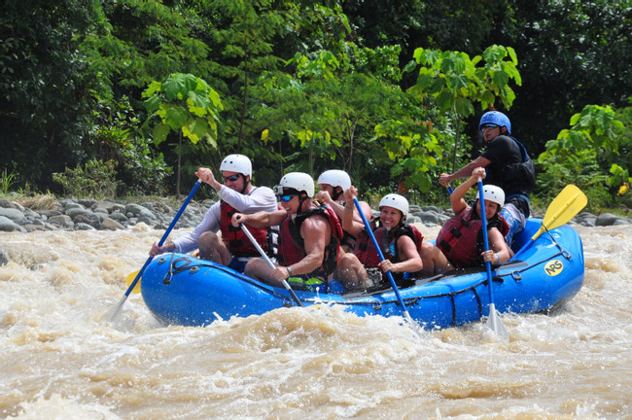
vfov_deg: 8.7
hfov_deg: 13.1
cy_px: 210
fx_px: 2762
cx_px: 316
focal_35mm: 158
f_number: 13
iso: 800
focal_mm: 105
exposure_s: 1/800
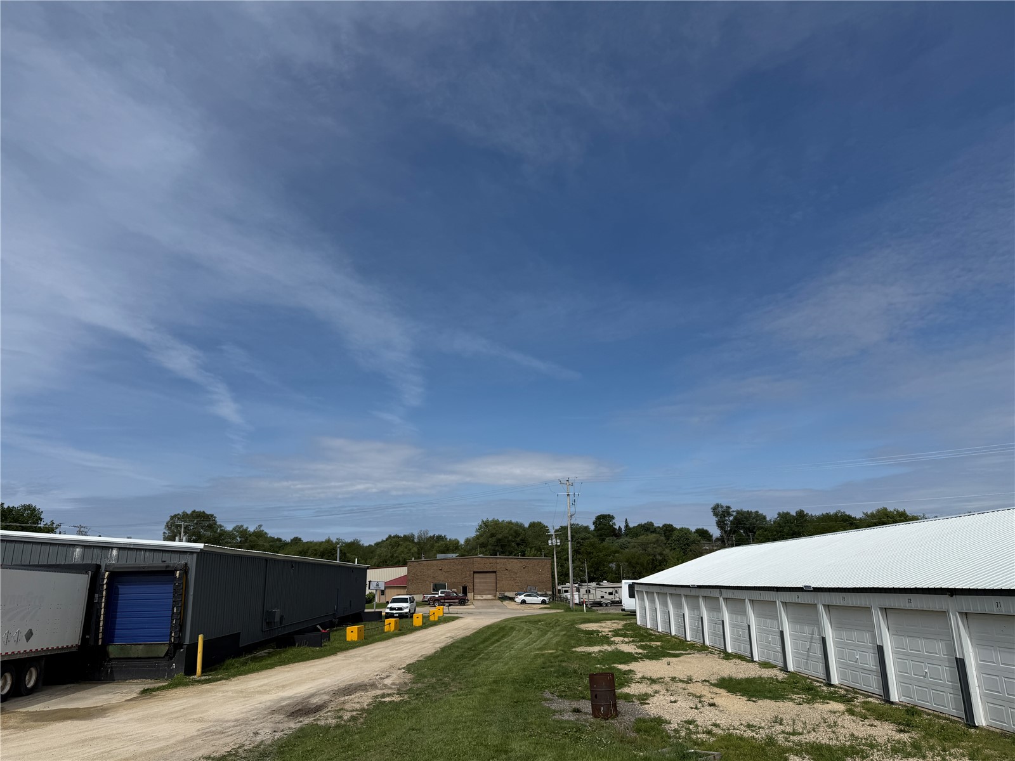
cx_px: 508
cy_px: 380
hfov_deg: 71.6
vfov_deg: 56.8
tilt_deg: +14.9
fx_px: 704
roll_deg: -0.5
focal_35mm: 24
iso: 80
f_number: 1.78
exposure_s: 1/10309
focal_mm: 6.76
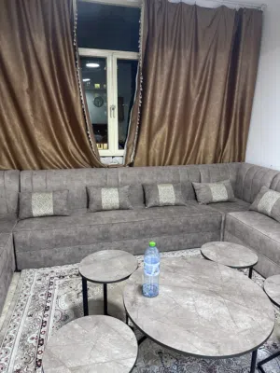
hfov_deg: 56.8
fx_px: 259
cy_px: 186
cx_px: 140
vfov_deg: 71.6
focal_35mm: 24
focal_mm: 6.86
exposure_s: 1/50
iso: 500
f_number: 1.78
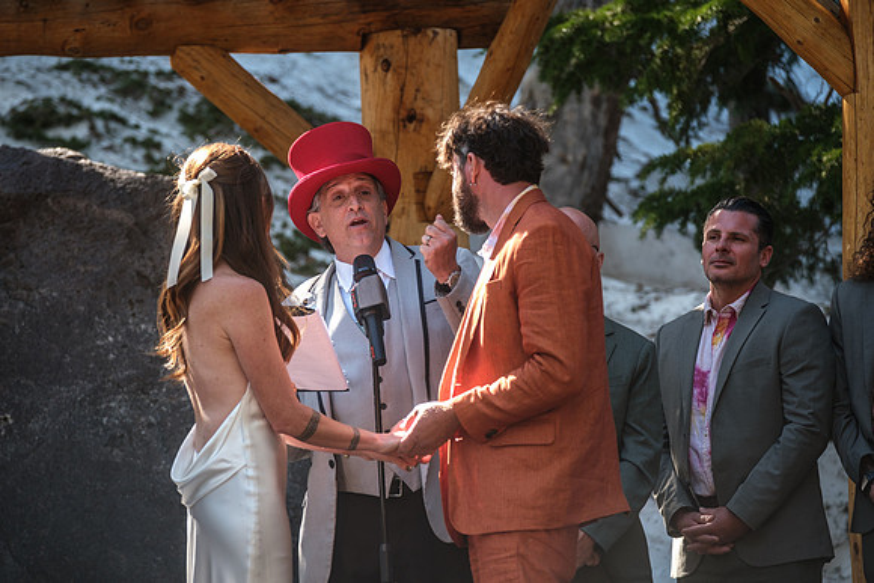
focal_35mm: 194
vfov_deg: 7.1
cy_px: 292
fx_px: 4711
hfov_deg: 10.6
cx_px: 437
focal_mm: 129.2
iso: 400
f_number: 4
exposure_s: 1/210
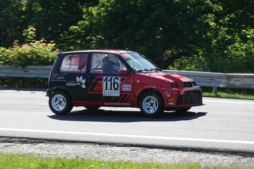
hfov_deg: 13.1
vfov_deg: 8.7
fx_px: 1108
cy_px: 85
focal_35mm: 157
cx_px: 128
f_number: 4
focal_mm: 56.39
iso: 160
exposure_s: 1/800
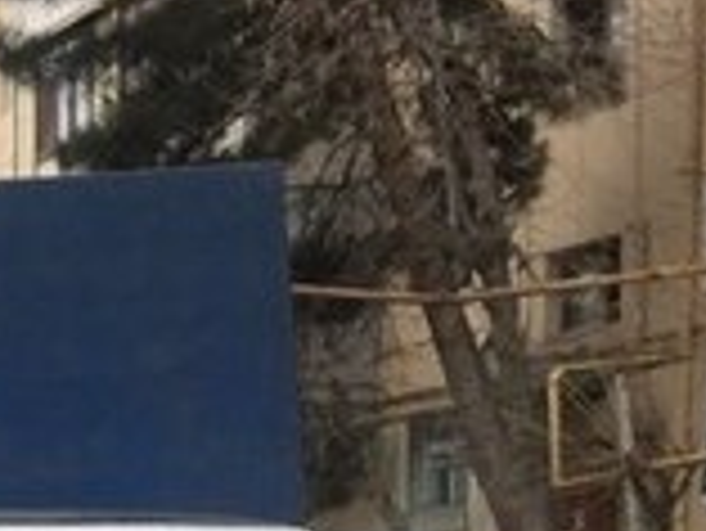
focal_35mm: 122
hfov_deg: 14.7
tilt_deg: -7.4
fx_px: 2490
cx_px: -450
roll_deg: +2.7
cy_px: 983
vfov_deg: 11.2
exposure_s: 1/33
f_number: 2.2
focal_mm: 4.15
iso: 40
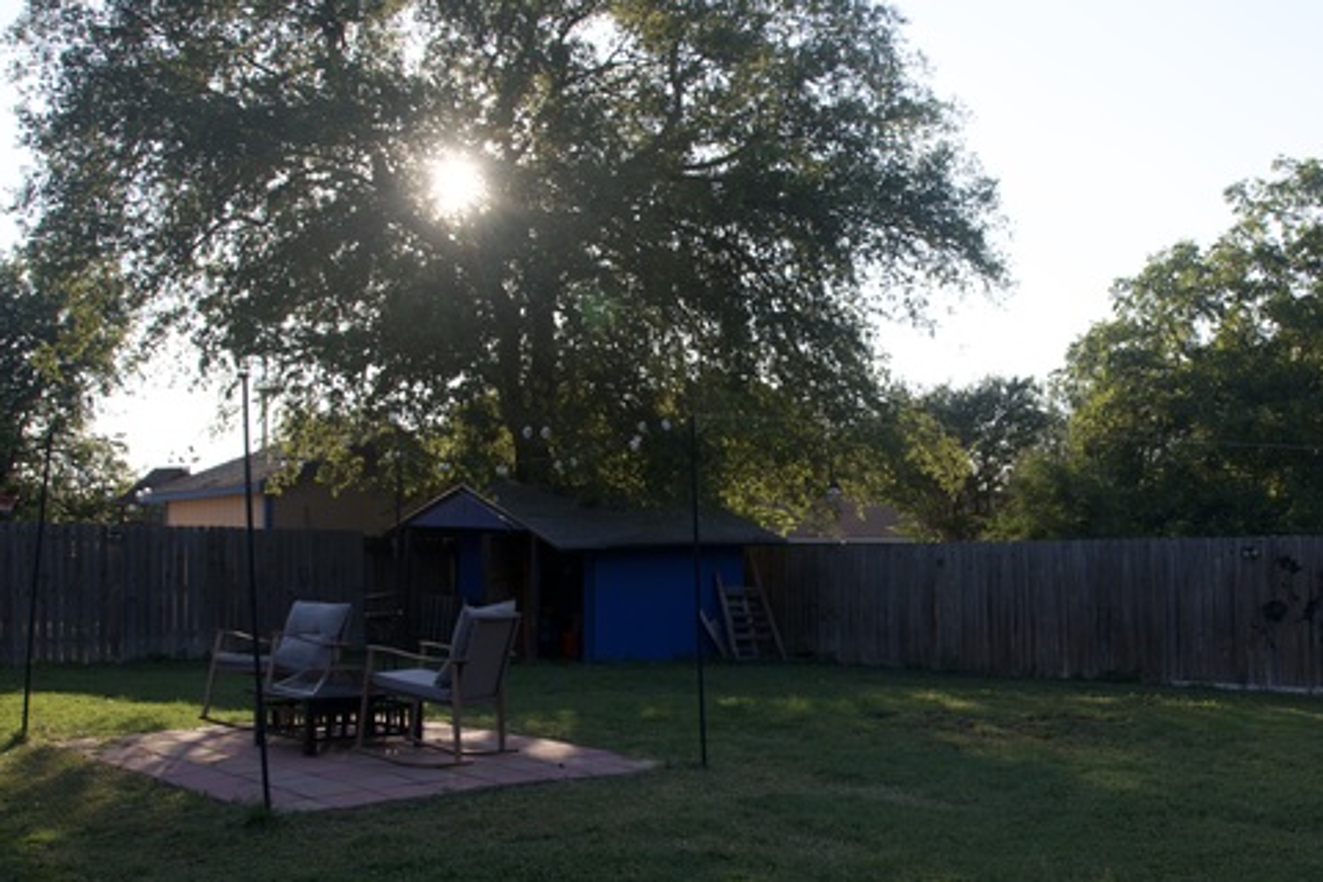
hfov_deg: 52.4
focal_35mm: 36
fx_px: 1323
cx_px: 849
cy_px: 531
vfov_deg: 36.7
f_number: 8
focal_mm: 18
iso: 220
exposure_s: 1/250
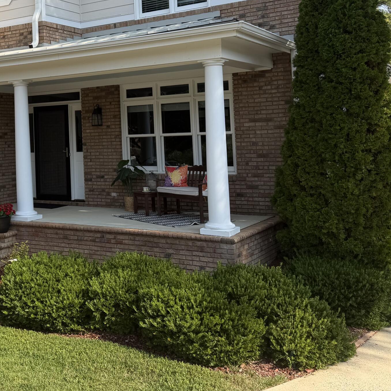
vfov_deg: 35.5
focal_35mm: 47
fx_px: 601
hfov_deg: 34.1
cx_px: 40
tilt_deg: -0.8
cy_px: 111
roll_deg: +1.0
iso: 80
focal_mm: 6.76
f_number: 1.78
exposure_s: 1/2525
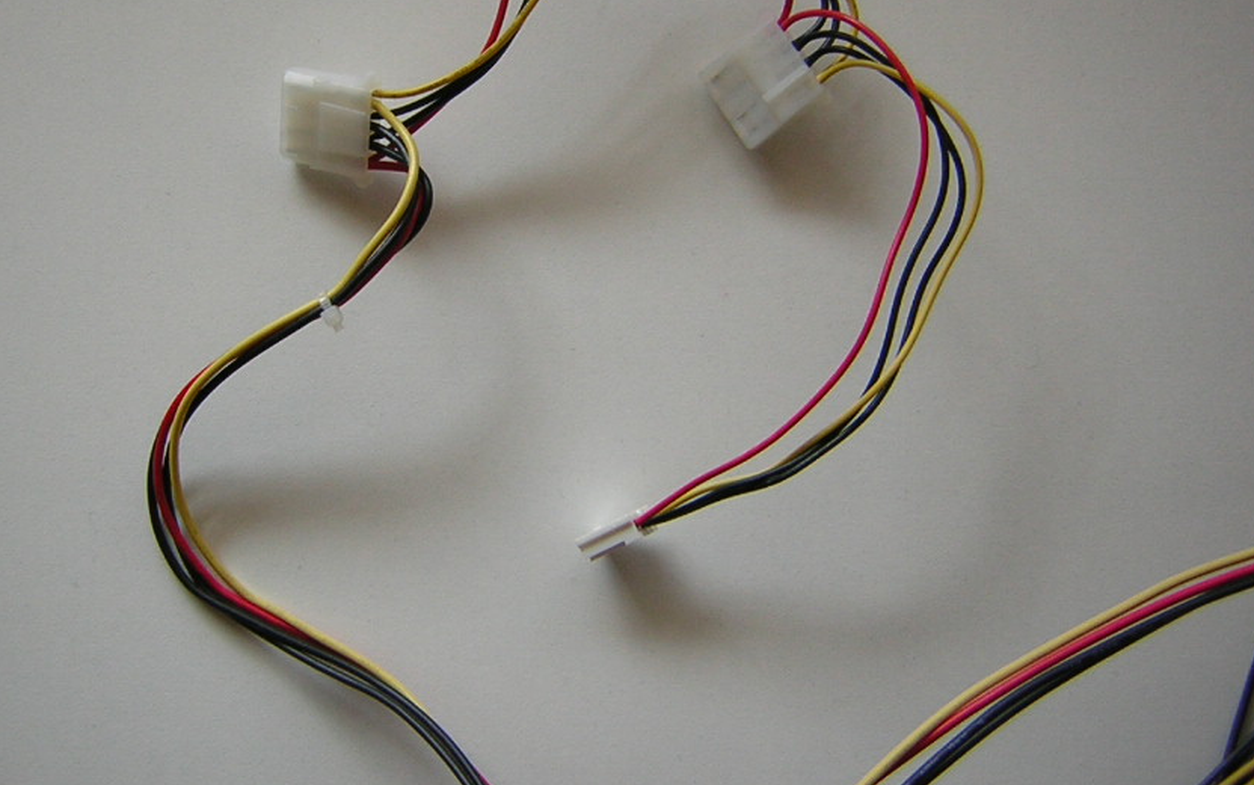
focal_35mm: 47
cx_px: 551
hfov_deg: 42.6
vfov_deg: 27.4
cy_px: 317
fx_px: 1607
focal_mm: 4.7
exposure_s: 1/68
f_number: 2.6
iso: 50
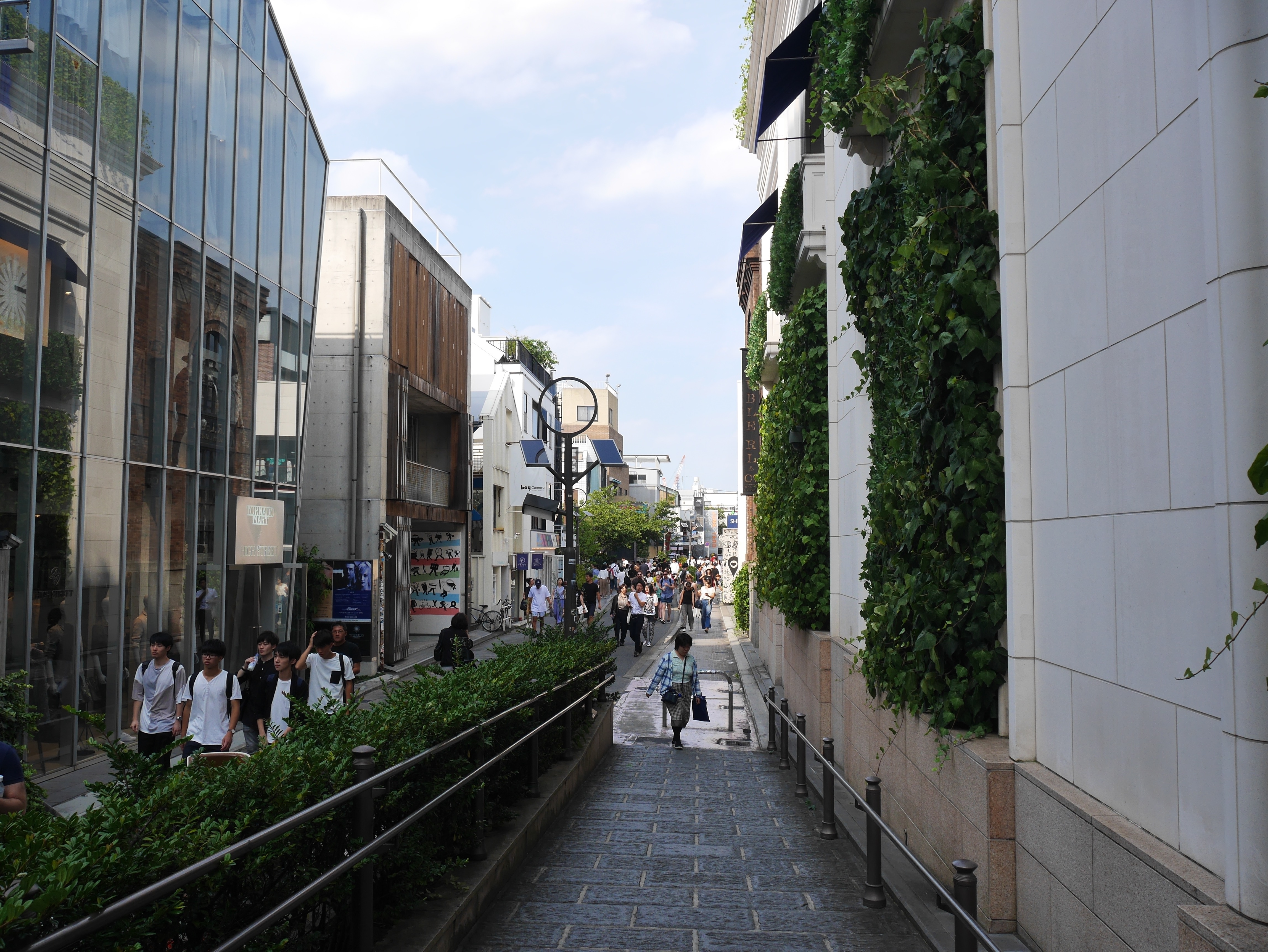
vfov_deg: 49.8
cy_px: 476
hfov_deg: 63.4
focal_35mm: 28
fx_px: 1026
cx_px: 634
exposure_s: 1/400
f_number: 7.1
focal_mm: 14
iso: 200
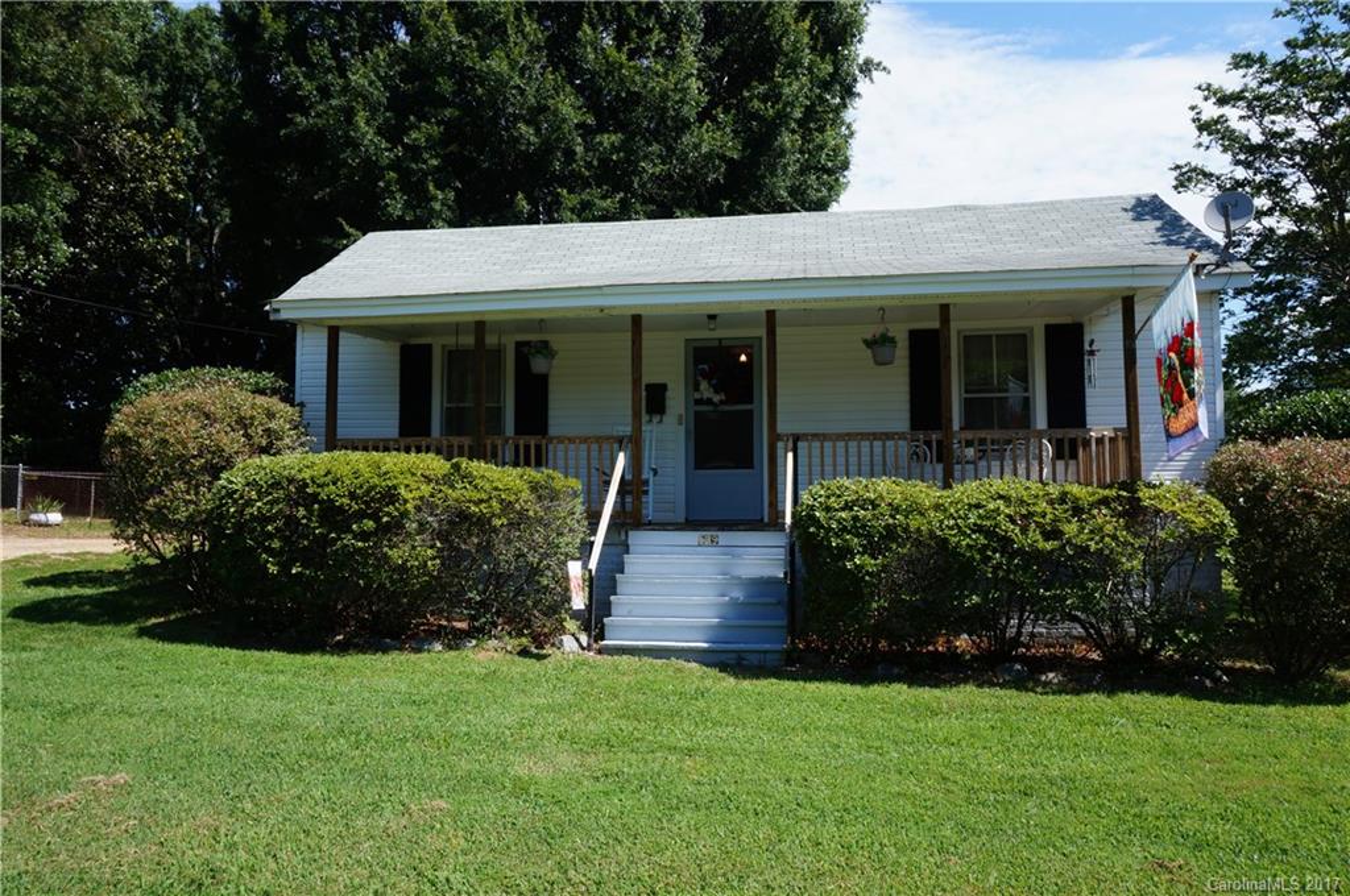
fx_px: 899
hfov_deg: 73.8
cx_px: 675
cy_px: 448
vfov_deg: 53.0
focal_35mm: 24
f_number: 16
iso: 200
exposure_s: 1/100
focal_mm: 16
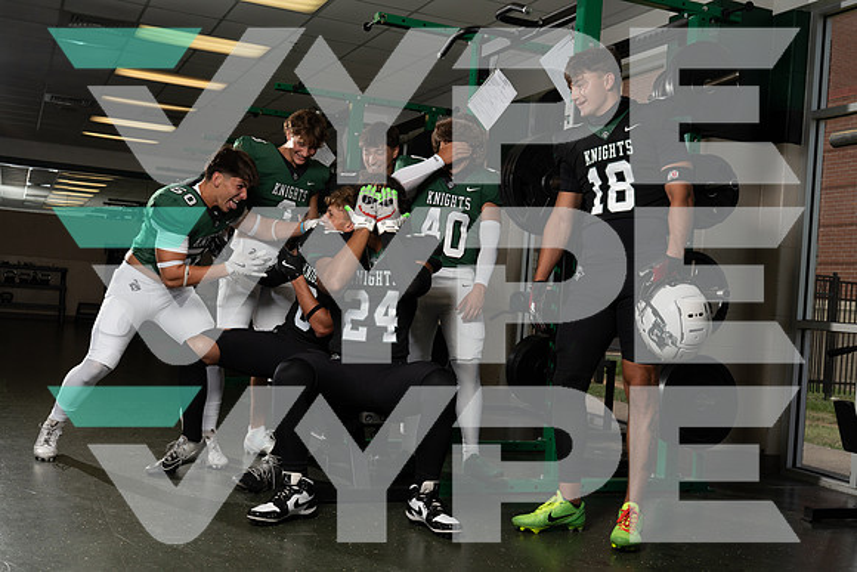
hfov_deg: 48.4
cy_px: 286
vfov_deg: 33.4
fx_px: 952
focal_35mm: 40
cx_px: 428
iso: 400
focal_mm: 40
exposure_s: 1/250
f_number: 8
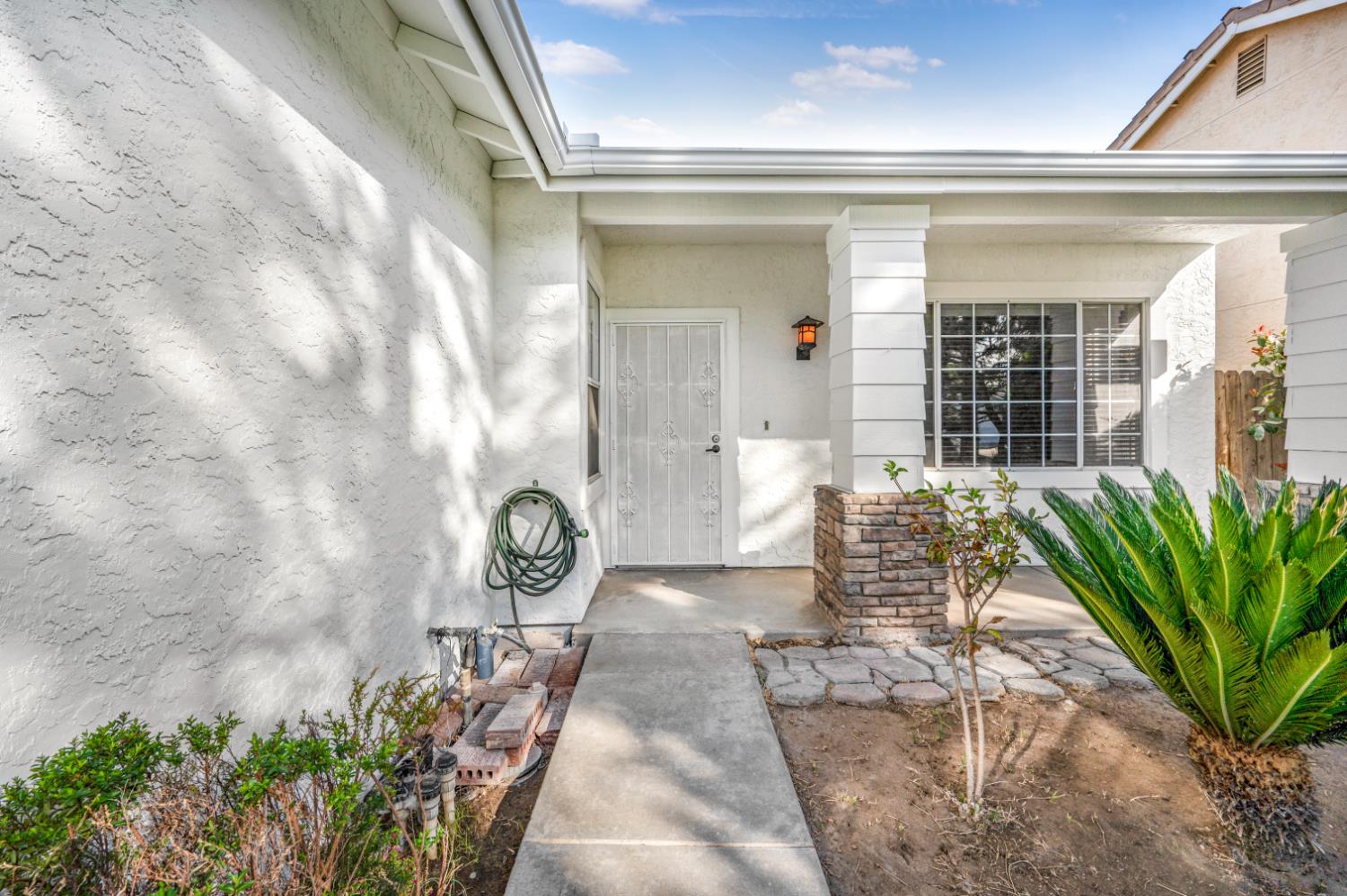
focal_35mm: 14
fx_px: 523
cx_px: 674
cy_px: 448
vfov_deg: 81.1
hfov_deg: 104.3
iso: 400
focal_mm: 14
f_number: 11
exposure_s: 1/500
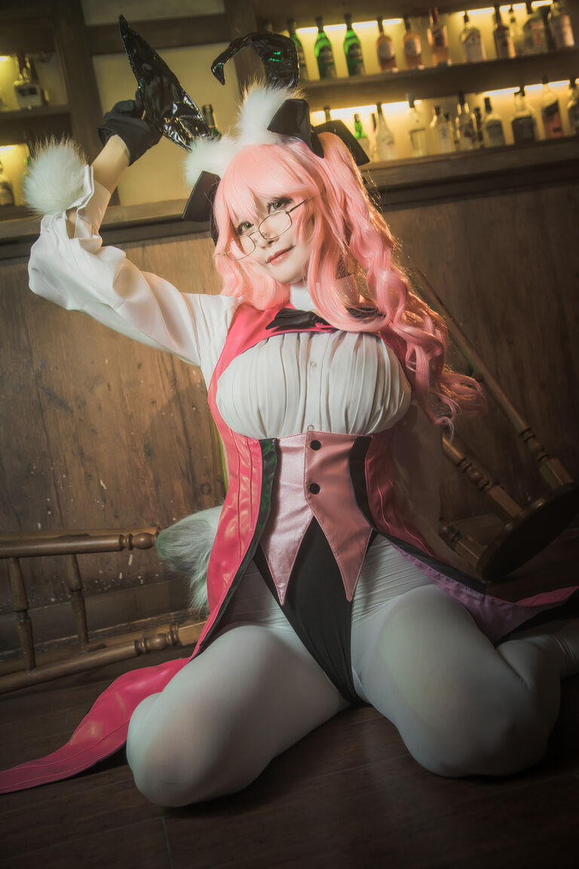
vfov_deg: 46.4
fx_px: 1013
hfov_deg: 31.9
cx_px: 290
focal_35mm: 42
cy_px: 434
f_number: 4
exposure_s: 1/30
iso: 200
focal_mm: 28
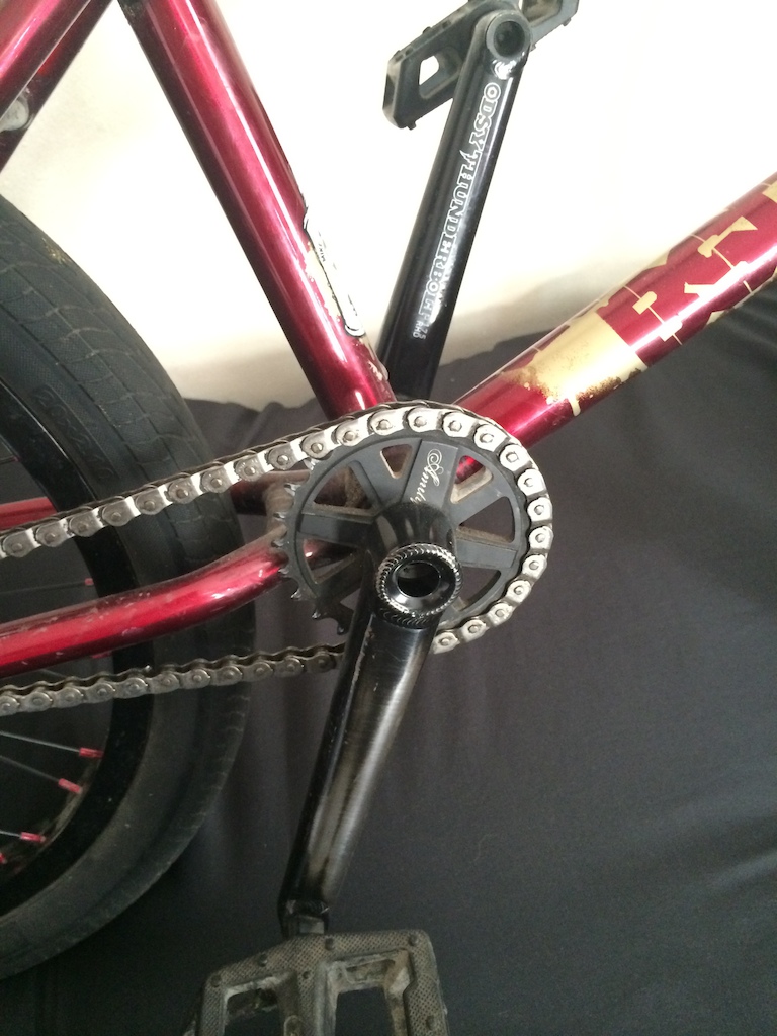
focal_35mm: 30
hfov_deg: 46.8
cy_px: 518
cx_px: 388
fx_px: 898
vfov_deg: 60.0
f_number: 2.2
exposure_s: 1/17
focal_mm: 4.12
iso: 320
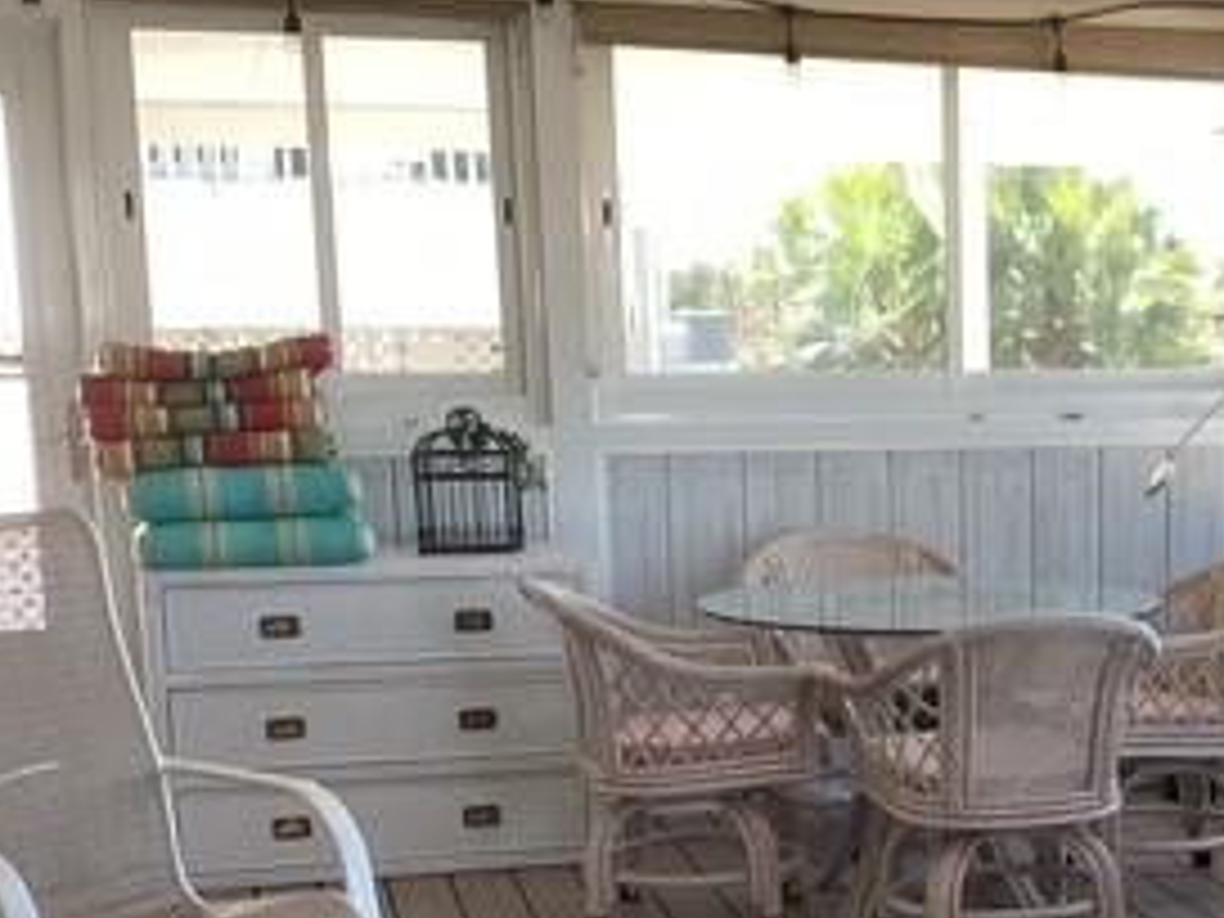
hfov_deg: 25.4
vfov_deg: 19.8
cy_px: 810
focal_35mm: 73
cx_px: 1210
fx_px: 2581
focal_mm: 3.3
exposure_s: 1/60
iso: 80
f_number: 2.4
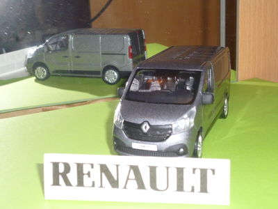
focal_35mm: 56
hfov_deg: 34.3
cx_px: 139
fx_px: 450
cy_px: 104
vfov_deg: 26.1
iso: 250
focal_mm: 10
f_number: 4.4
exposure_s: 1/60
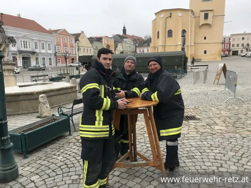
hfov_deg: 63.5
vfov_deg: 49.7
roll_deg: -0.2
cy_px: 94
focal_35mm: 28
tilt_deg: -7.2
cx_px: 126
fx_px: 203
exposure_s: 1/356
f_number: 1.8
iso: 20
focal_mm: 3.99
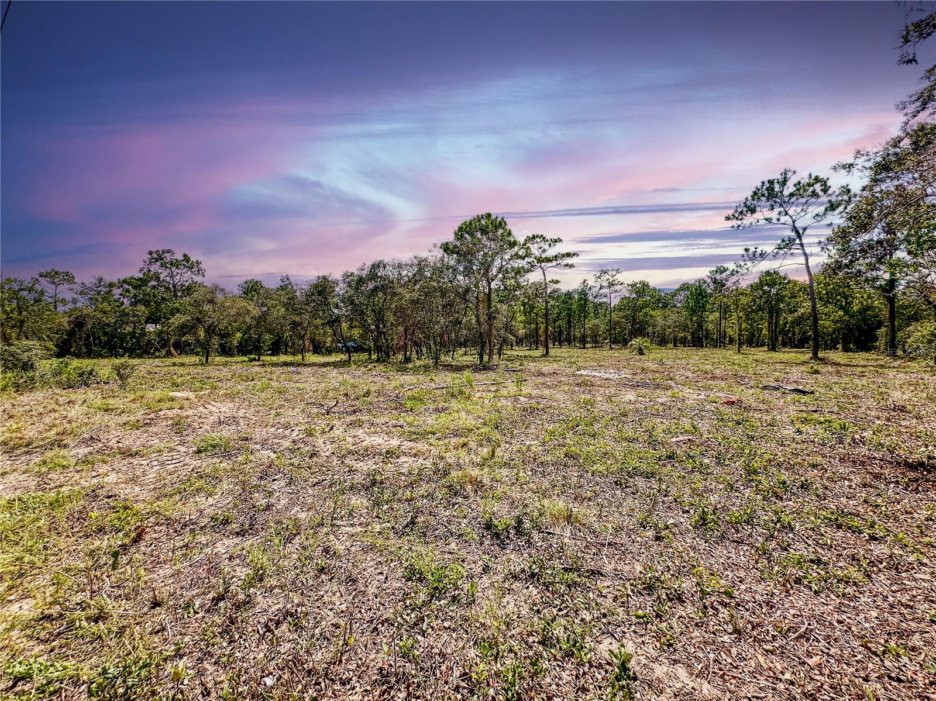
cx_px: 468
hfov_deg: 102.1
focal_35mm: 14
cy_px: 350
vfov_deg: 85.6
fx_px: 378
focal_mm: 2.22
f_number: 2.2
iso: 50
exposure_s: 1/2300
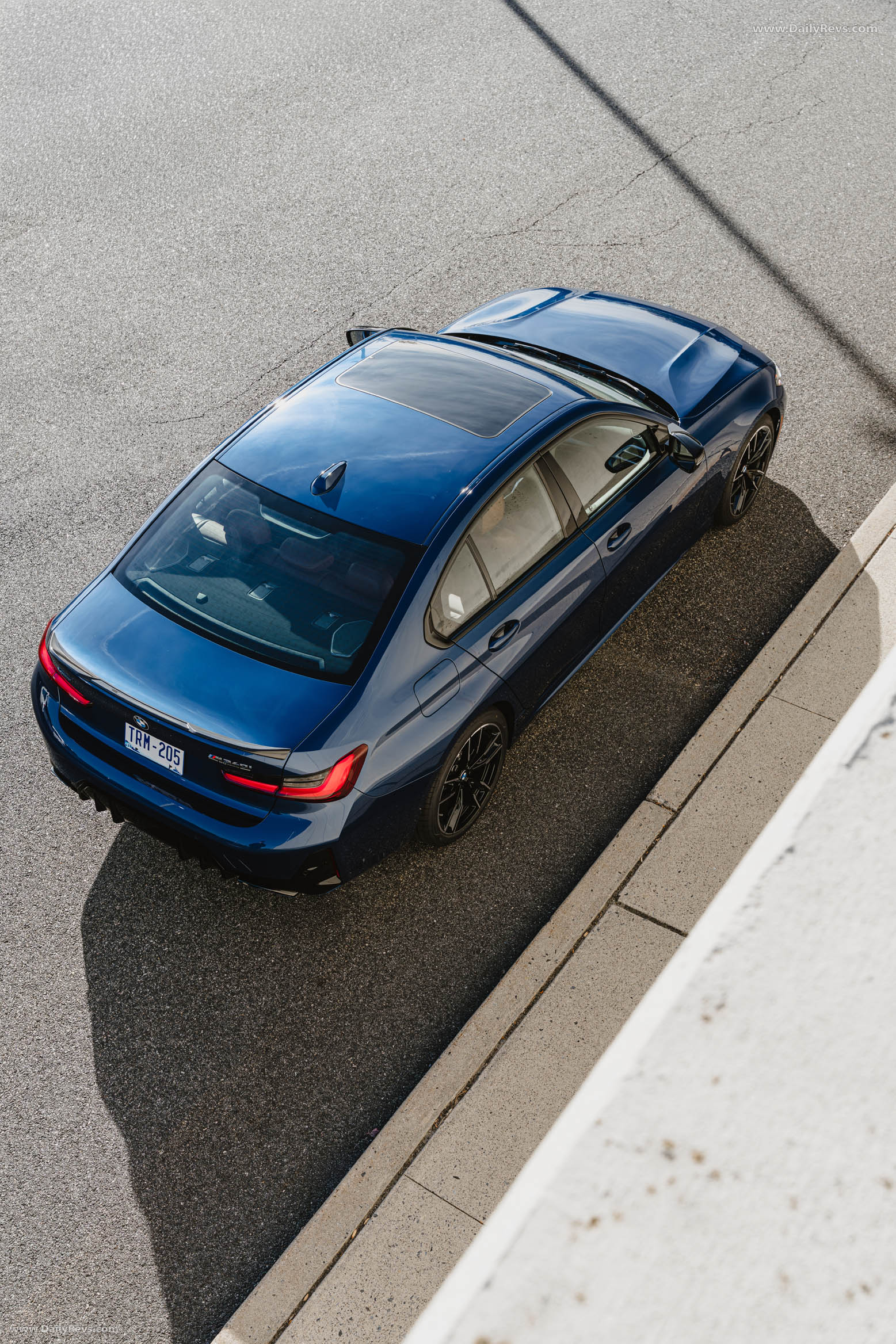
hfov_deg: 33.6
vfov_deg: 48.8
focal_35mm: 40
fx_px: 1482
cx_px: 448
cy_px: 672
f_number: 6.3
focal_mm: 39.7
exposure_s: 1/200
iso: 200
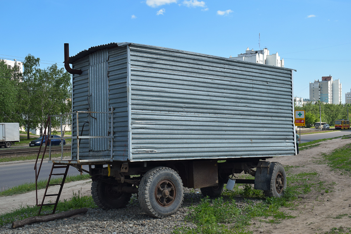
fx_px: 409
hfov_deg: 46.4
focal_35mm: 42
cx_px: 176
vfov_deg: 31.9
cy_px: 117
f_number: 6.3
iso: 200
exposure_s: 1/640
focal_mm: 28
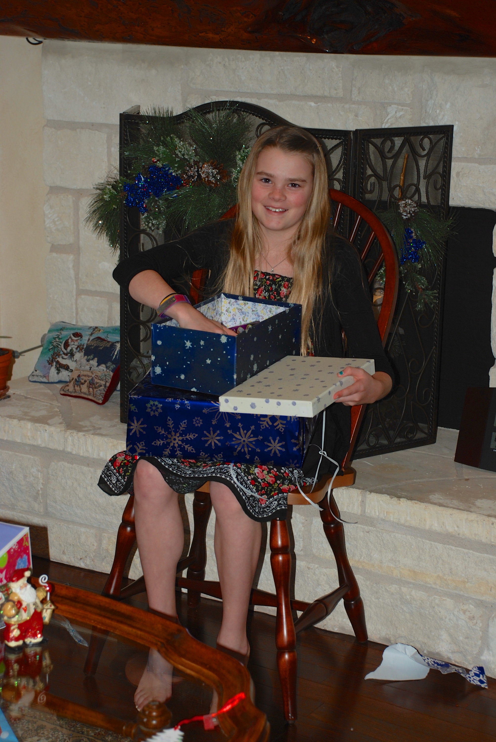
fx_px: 1546
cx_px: 248
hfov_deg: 18.2
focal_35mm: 75
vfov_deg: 27.0
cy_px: 371
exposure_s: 1/60
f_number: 5
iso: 200
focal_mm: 50
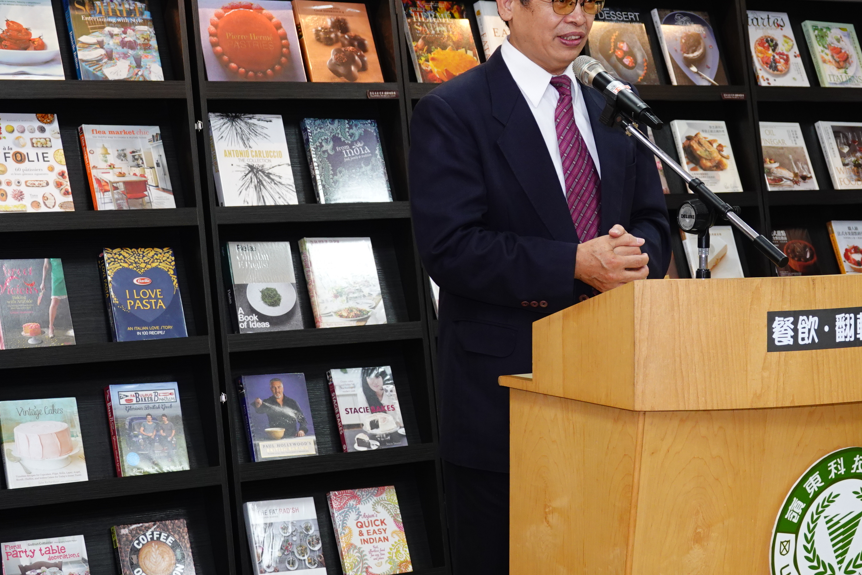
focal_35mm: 86
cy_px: 186
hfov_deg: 23.5
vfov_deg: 15.9
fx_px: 2059
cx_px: 605
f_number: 3.2
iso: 400
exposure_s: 1/60
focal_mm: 19.68
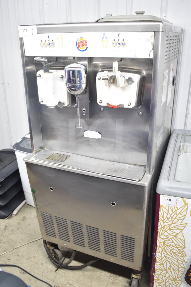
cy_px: 144
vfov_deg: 57.2
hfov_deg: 40.0
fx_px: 263
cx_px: 96
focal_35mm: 33
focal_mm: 22
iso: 900
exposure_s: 1/30
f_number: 3.8
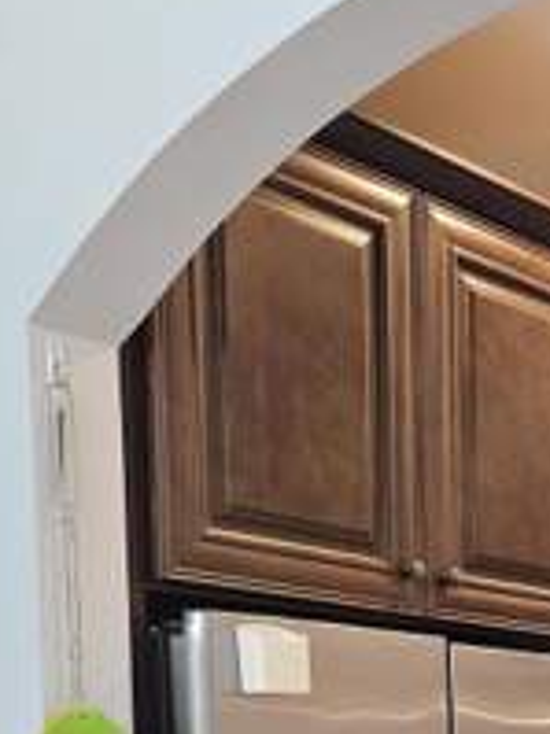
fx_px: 1569
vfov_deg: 22.8
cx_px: 812
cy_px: 1014
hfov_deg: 17.9
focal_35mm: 74
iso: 400
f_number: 1.7
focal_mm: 6.3
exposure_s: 1/120
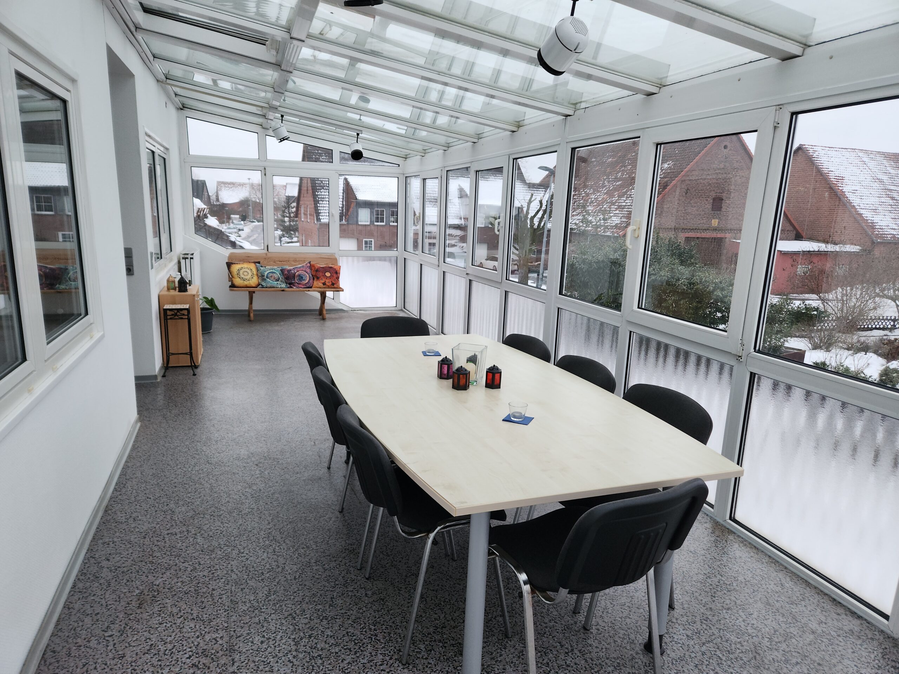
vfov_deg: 58.9
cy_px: 337
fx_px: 597
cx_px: 450
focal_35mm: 23
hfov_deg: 73.9
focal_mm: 5.4
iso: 50
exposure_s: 1/50
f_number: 1.8
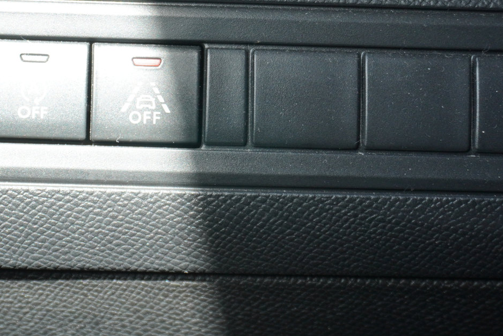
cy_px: 100
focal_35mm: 96
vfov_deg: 14.2
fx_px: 1342
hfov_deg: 21.1
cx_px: 128
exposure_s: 1/50
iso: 250
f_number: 5
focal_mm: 30
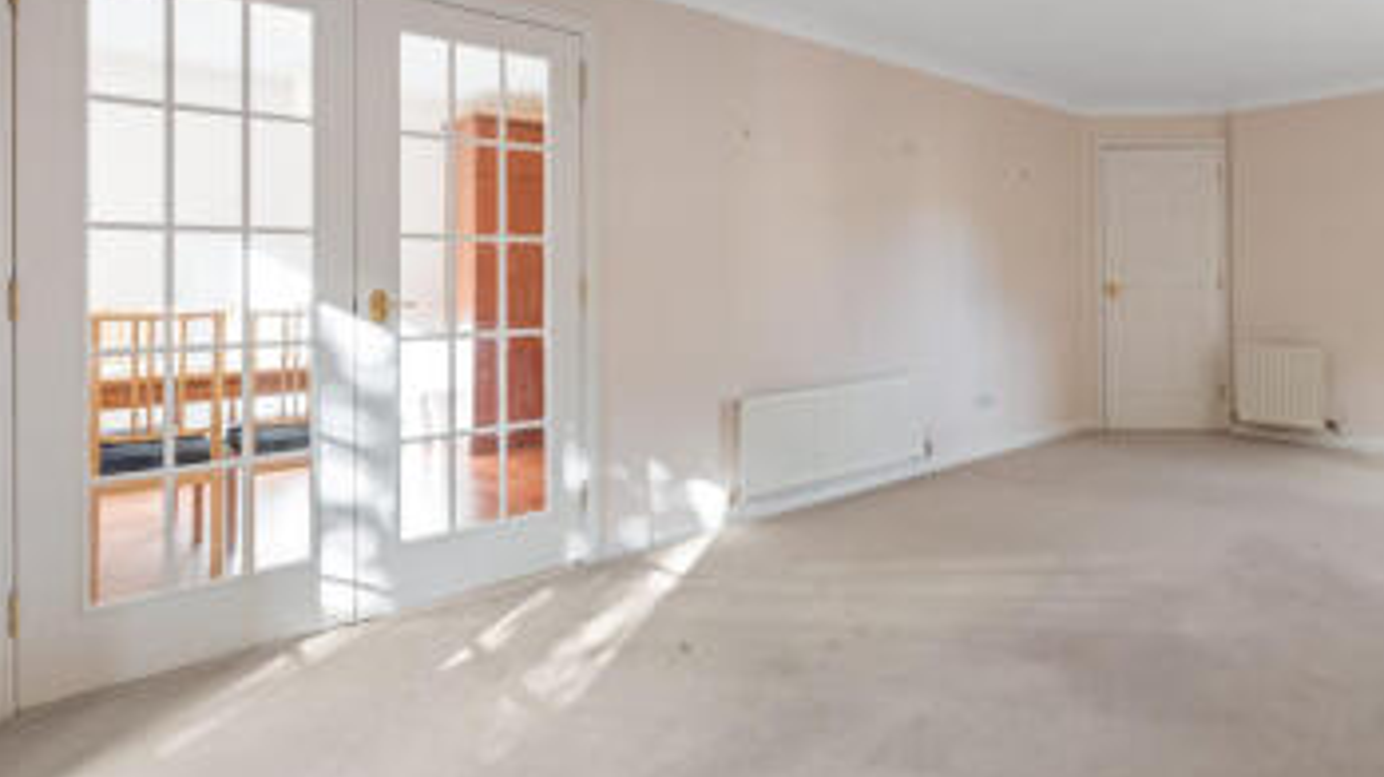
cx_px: 900
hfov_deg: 84.2
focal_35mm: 20
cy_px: 315
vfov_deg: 55.5
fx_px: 734
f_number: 8
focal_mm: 14
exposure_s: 1/40
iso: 640
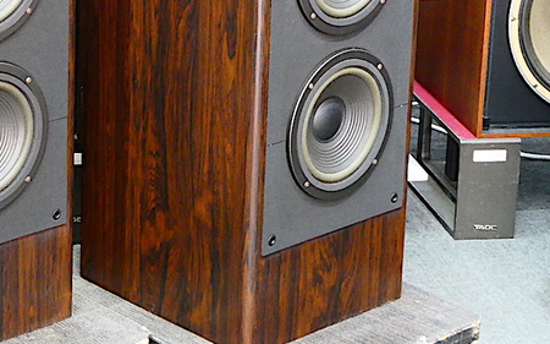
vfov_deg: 11.5
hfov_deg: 18.2
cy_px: -9
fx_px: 1693
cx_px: 65
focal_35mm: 113
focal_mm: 9
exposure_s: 1/2
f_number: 5.6
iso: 400
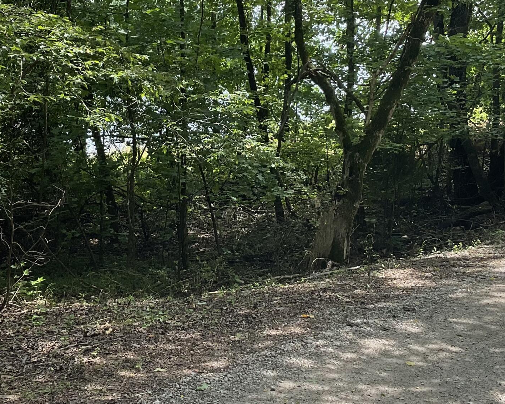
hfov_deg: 31.4
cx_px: 213
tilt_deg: -6.6
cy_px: 166
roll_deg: -0.3
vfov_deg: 25.4
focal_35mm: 60
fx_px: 897
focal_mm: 3
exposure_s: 1/286
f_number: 1.8
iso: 16
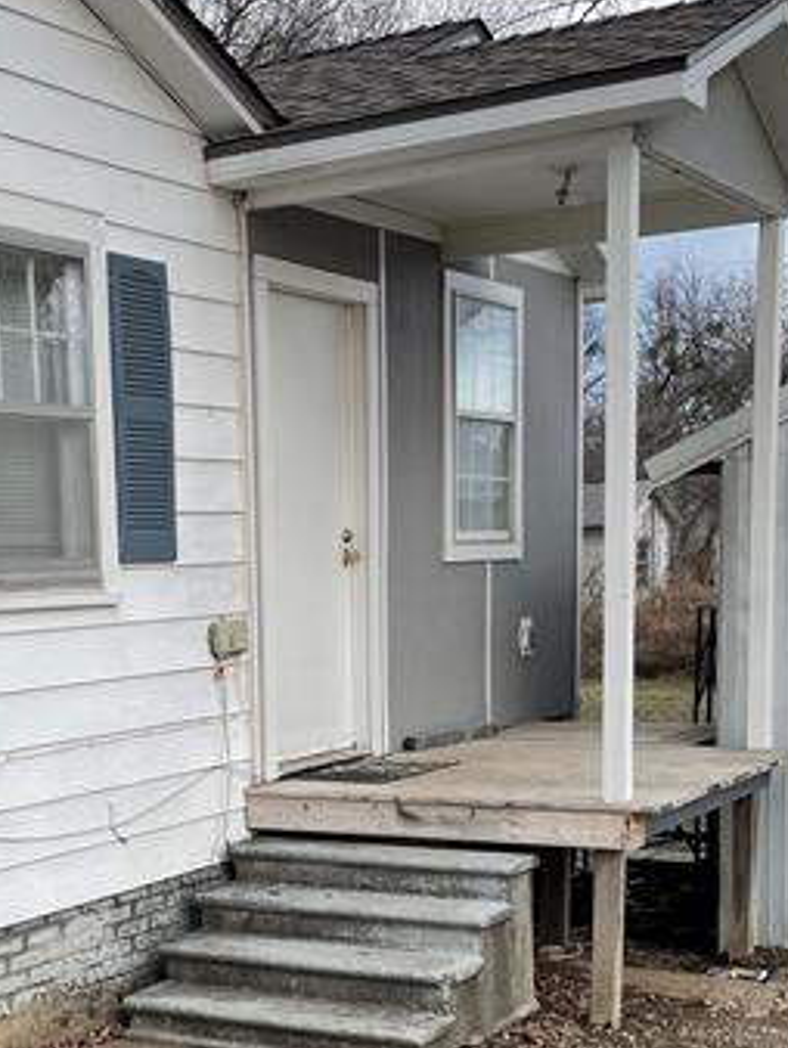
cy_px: 850
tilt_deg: -9.0
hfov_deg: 24.5
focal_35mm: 59
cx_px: 183
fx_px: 1789
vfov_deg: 31.8
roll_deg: +1.8
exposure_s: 1/790
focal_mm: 4.2
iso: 32
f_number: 1.6
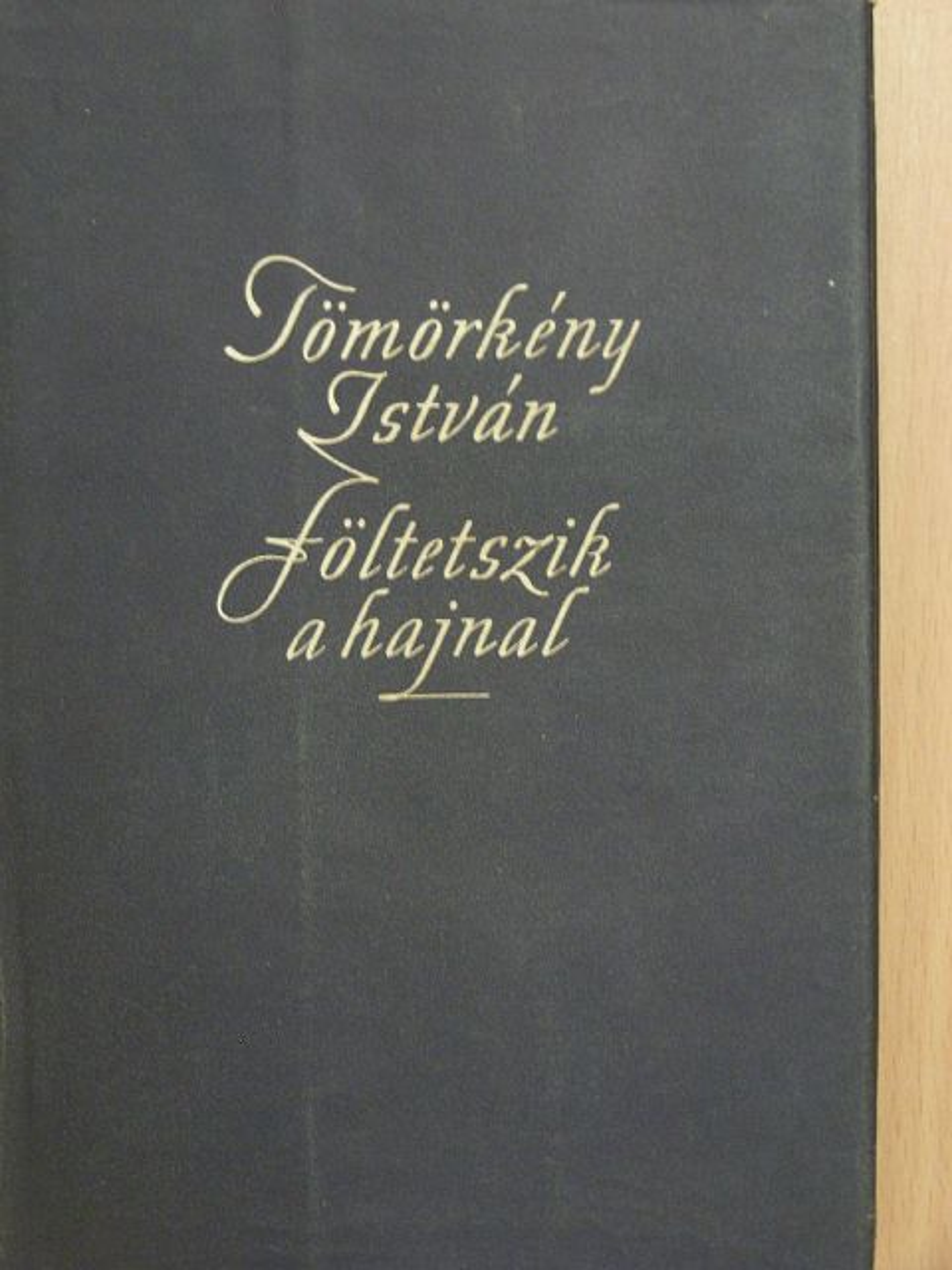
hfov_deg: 21.0
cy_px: 635
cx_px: 476
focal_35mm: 70
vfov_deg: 27.8
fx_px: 2567
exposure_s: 1/9.9
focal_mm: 11.7
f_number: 3.5
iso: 200
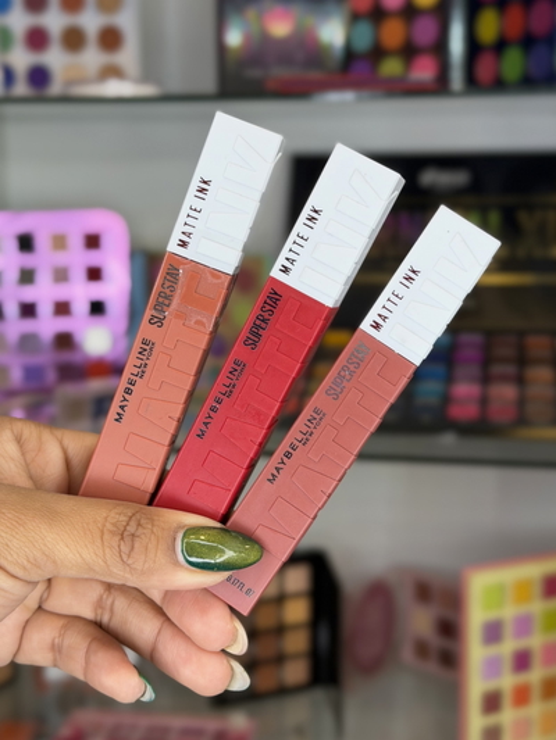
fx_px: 1028
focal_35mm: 48
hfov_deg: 30.3
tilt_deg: -8.4
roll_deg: -0.1
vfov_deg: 39.6
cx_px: 278
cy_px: 370
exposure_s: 1/134
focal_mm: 6.76
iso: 64
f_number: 1.78
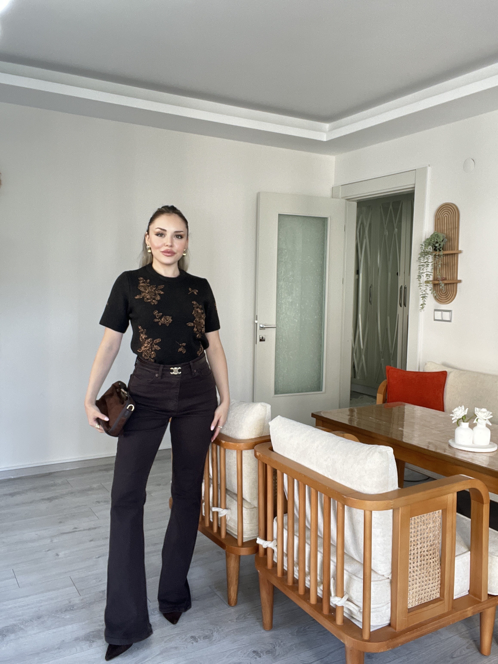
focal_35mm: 30
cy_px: 332
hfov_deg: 46.8
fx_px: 575
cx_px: 249
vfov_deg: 60.0
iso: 100
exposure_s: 1/66
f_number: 2.2
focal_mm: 2.71
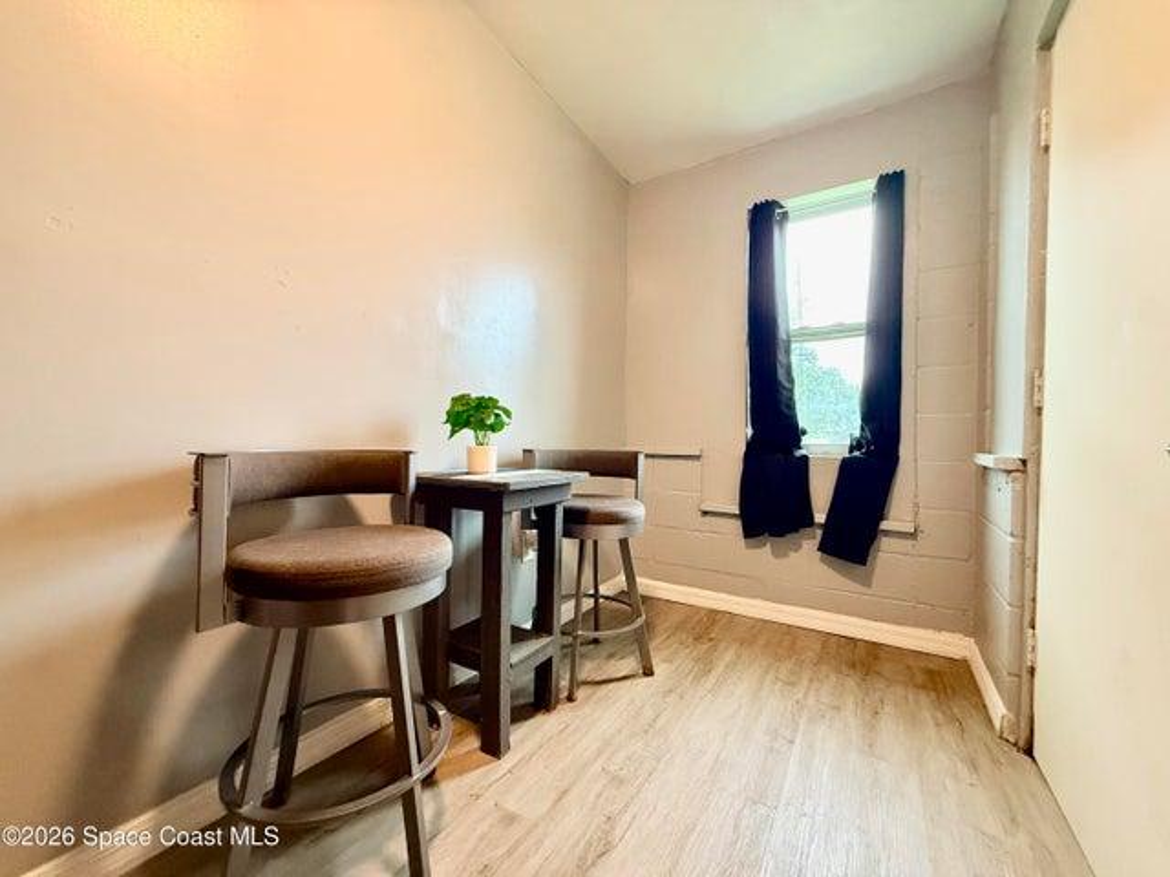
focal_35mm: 14
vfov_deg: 85.7
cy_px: 438
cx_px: 585
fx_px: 473
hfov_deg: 102.1
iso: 500
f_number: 2.2
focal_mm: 2.22
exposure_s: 1/60
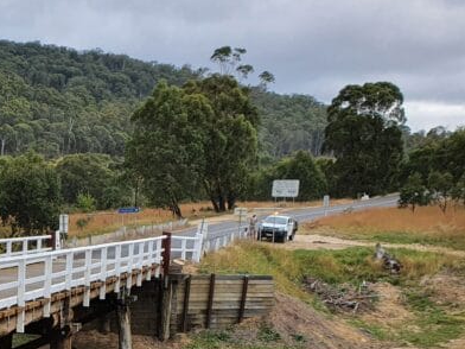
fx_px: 913
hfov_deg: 25.7
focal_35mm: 68
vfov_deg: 20.3
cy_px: 415
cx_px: -84
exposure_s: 1/219
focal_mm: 4.32
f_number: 2.4
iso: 50
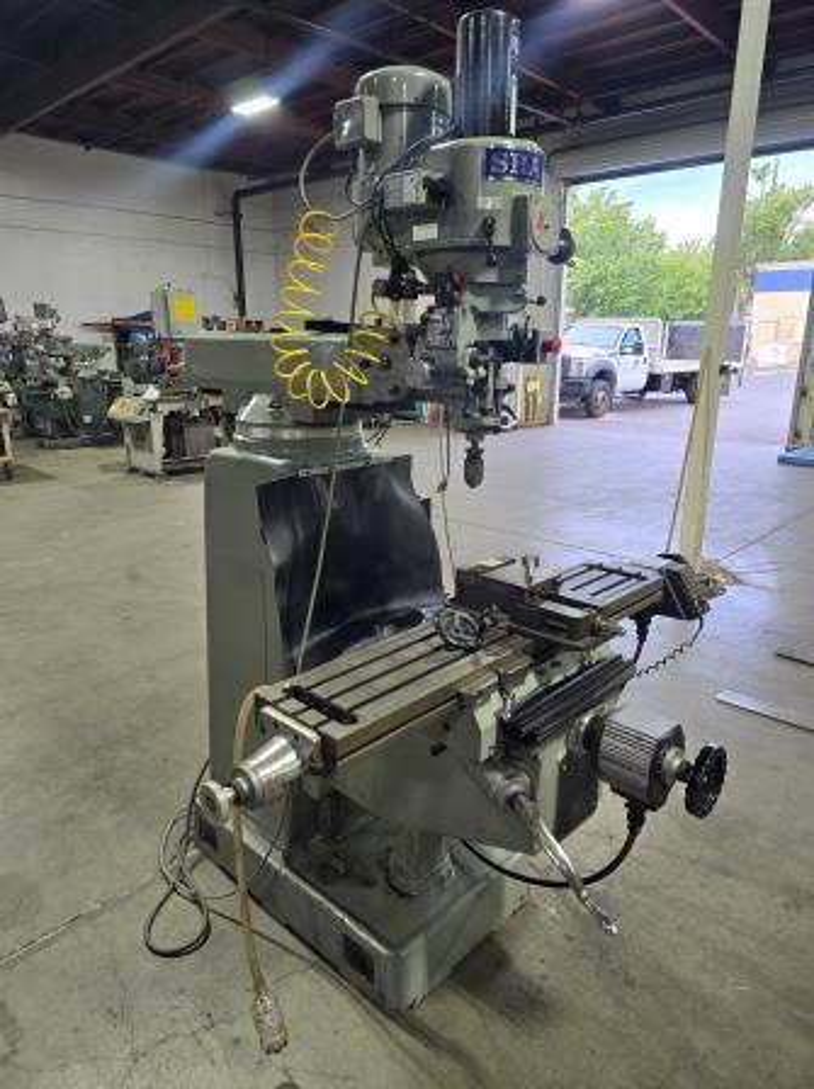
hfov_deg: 58.8
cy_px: 544
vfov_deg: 74.0
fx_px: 723
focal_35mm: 23
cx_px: 407
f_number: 1.7
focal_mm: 6.3
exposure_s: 1/120
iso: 160
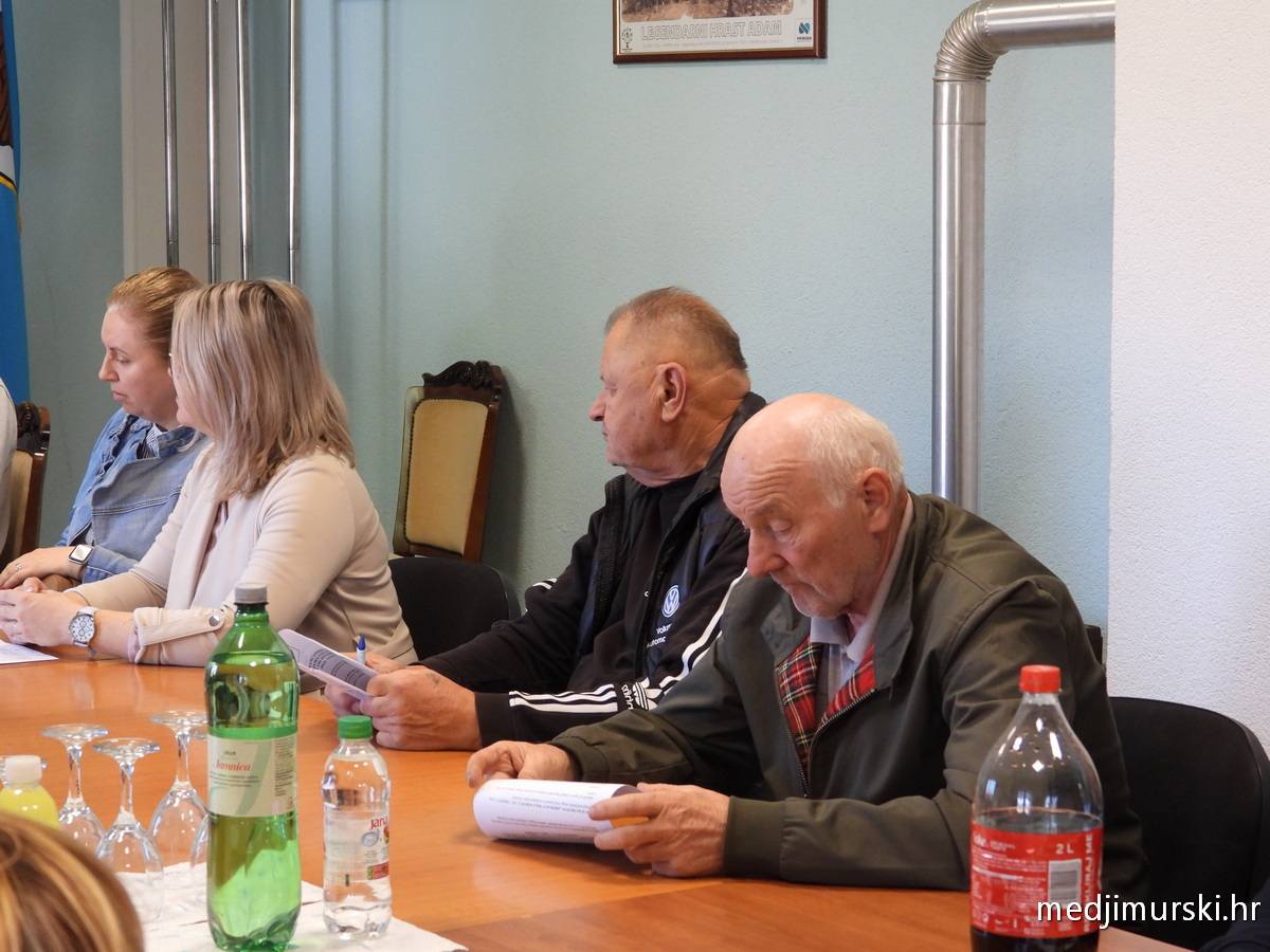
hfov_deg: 23.0
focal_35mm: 85
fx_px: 3119
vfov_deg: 17.4
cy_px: 476
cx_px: 635
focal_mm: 15.3
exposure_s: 1/40
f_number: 3.5
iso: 400
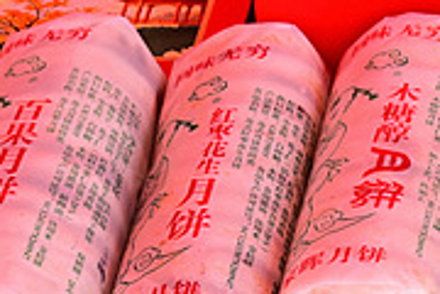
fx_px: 2395
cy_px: 1
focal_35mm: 196
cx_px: 660
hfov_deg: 10.2
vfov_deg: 7.0
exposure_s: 1/160
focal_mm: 44
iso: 320
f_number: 9
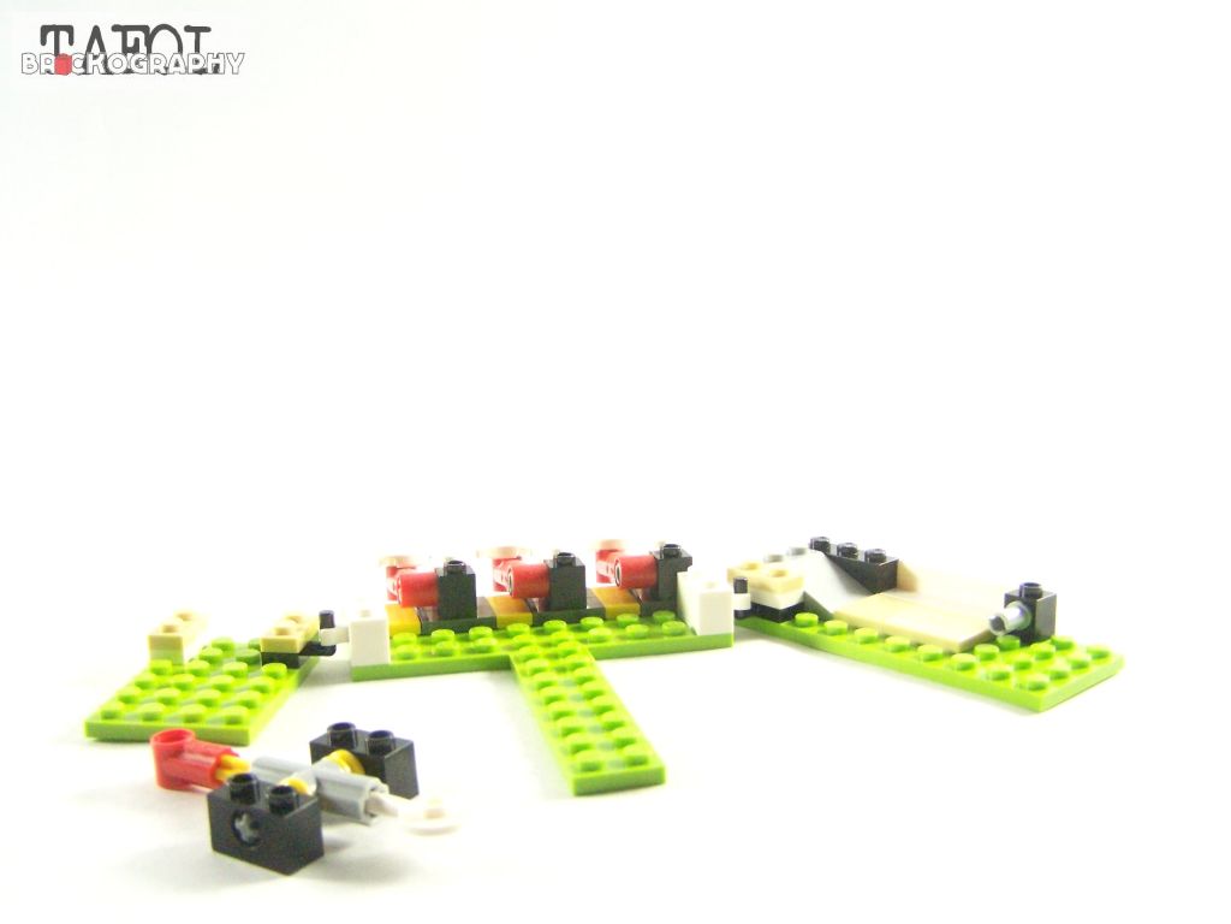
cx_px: 616
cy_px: 462
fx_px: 1351
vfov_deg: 37.7
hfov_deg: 49.0
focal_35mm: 38
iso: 400
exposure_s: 1/60
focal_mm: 6.3
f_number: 3.2
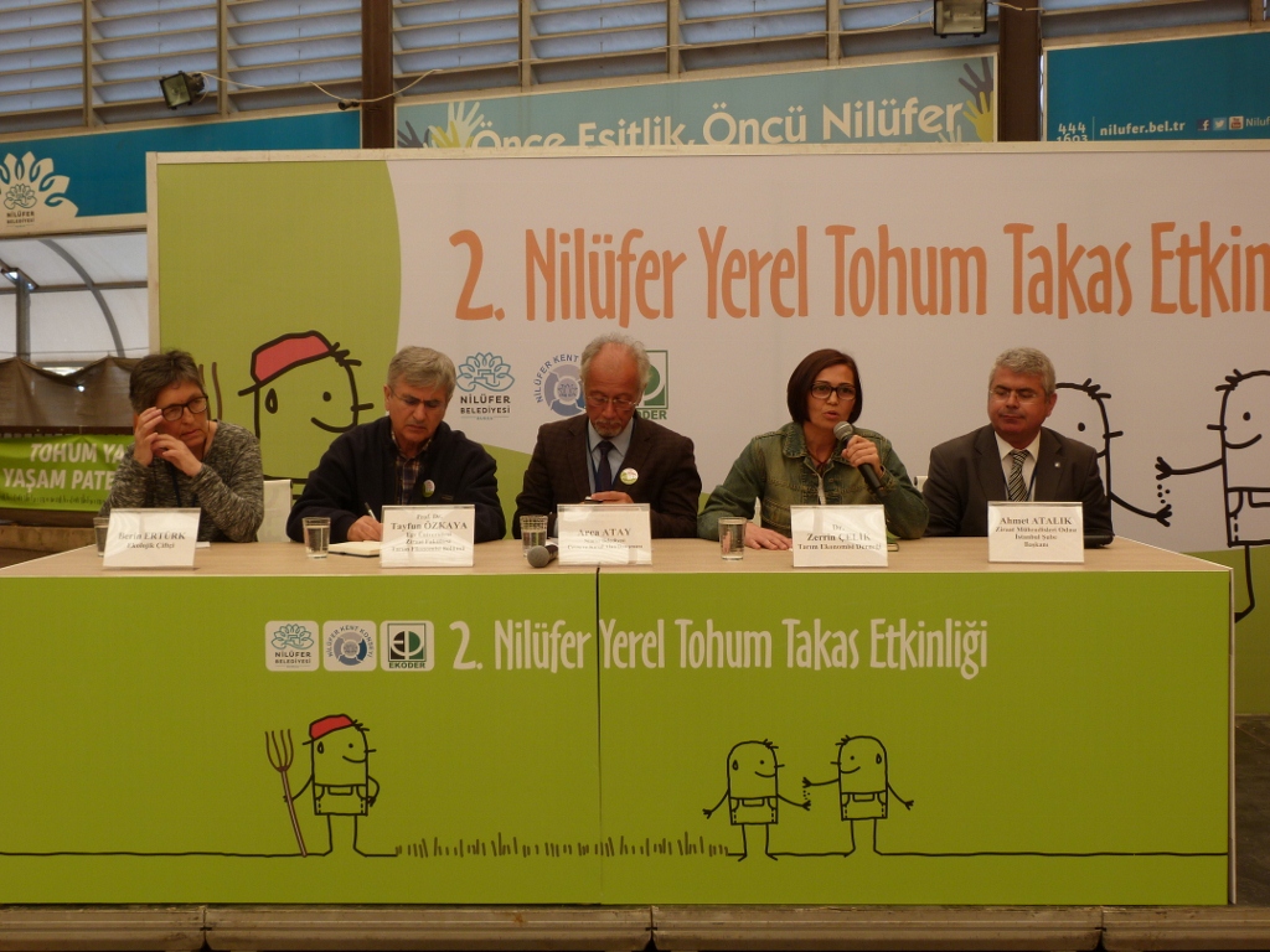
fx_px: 1468
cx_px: 635
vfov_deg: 36.0
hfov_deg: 46.8
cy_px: 476
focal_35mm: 40
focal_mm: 7.3
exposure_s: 1/100
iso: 80
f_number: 3.6
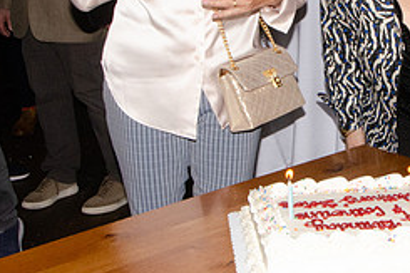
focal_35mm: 85
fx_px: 967
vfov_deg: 15.8
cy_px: 22
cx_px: 345
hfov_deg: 23.5
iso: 2500
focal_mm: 24
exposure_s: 1/160
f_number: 20
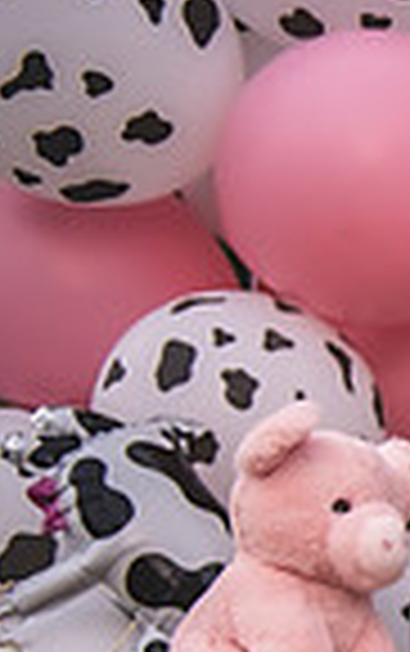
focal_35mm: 151
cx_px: 1331
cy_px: 795
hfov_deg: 7.4
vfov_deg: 13.4
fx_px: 2692
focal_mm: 34
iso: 100
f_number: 2.8
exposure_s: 1/640
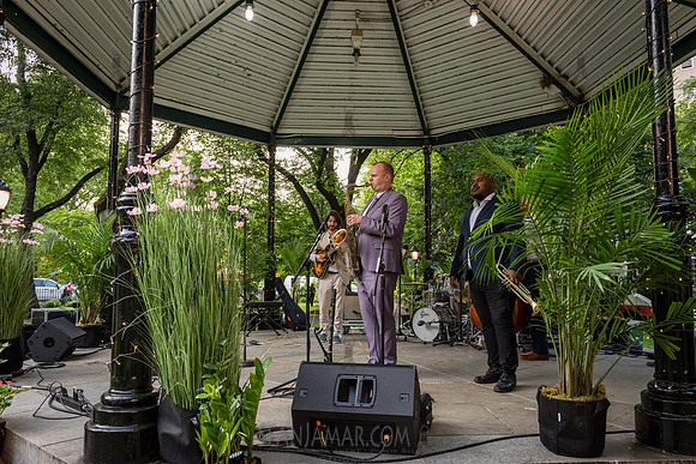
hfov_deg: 64.8
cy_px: 232
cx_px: 358
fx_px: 548
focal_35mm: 28
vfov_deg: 45.9
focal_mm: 27
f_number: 4.5
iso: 1000
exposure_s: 1/250
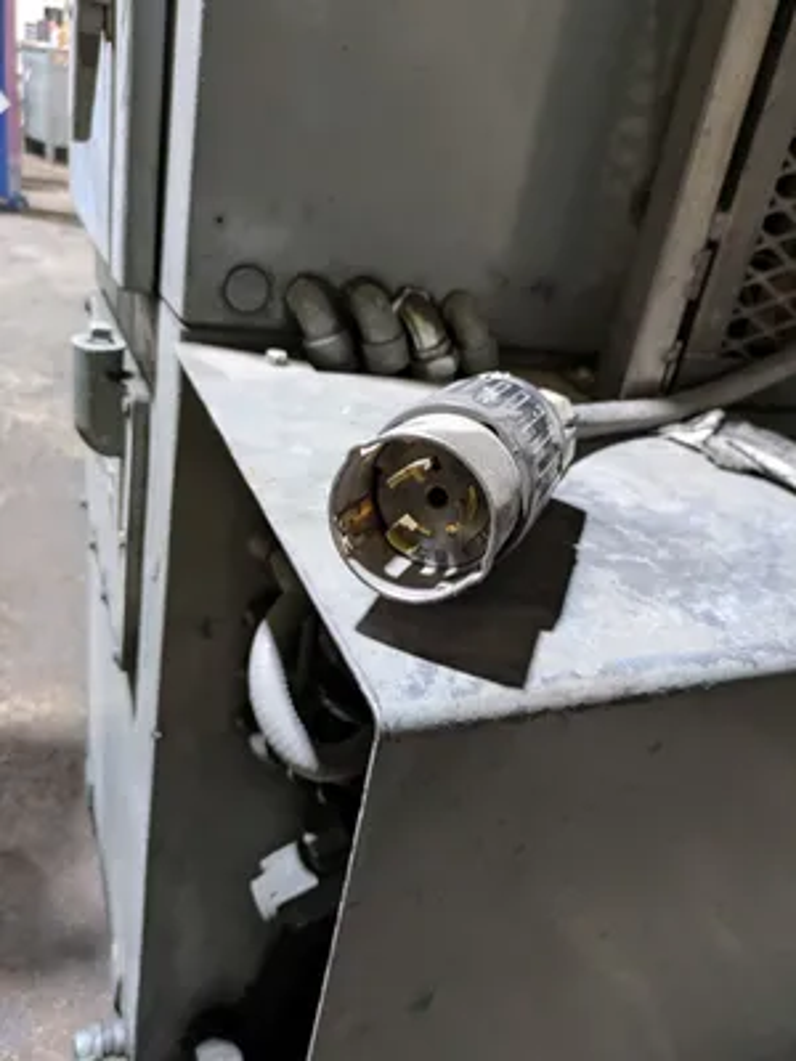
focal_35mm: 25
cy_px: 530
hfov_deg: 54.9
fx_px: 767
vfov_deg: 69.4
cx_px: 398
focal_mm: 5.43
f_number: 1.89
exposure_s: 1/30
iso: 294
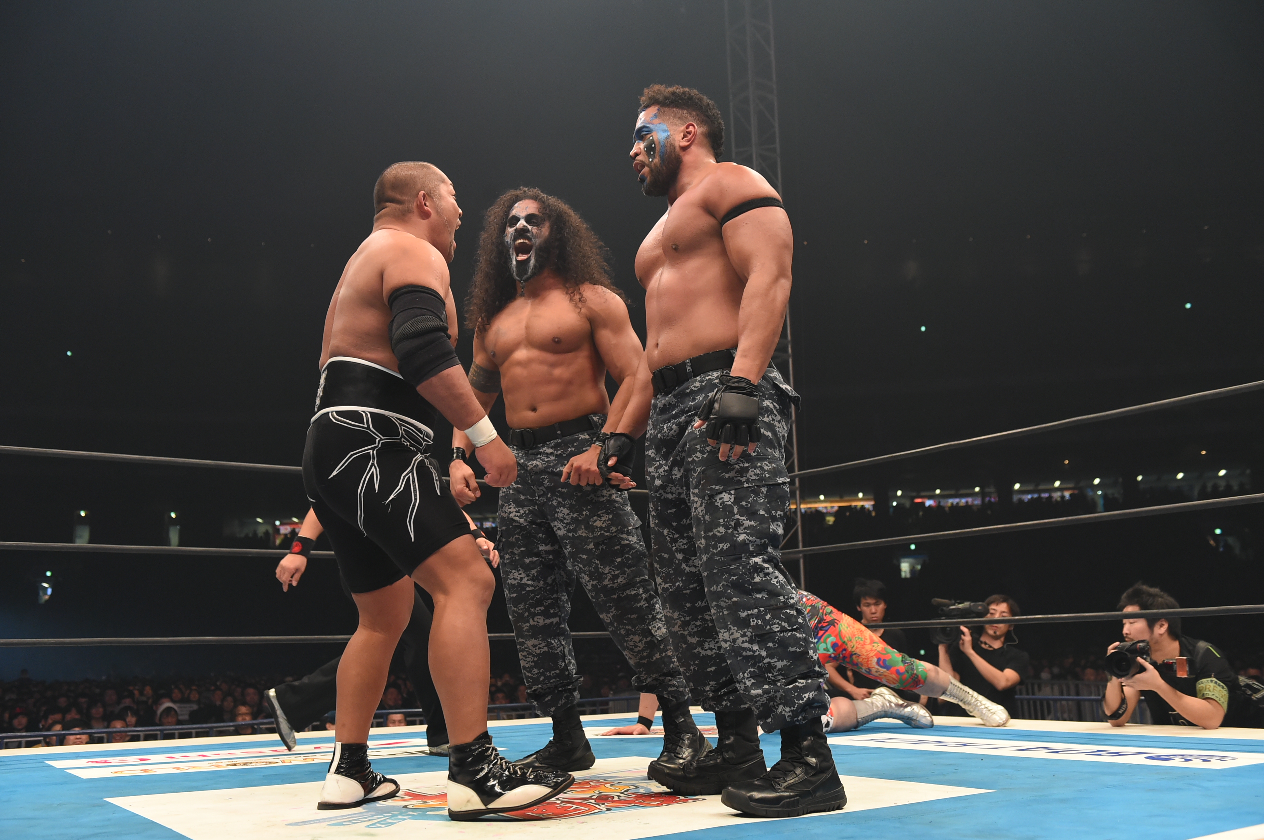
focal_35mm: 32
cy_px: 420
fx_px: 1122
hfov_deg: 58.8
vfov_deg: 41.0
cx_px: 632
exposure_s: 1/640
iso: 3200
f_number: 5
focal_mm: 32
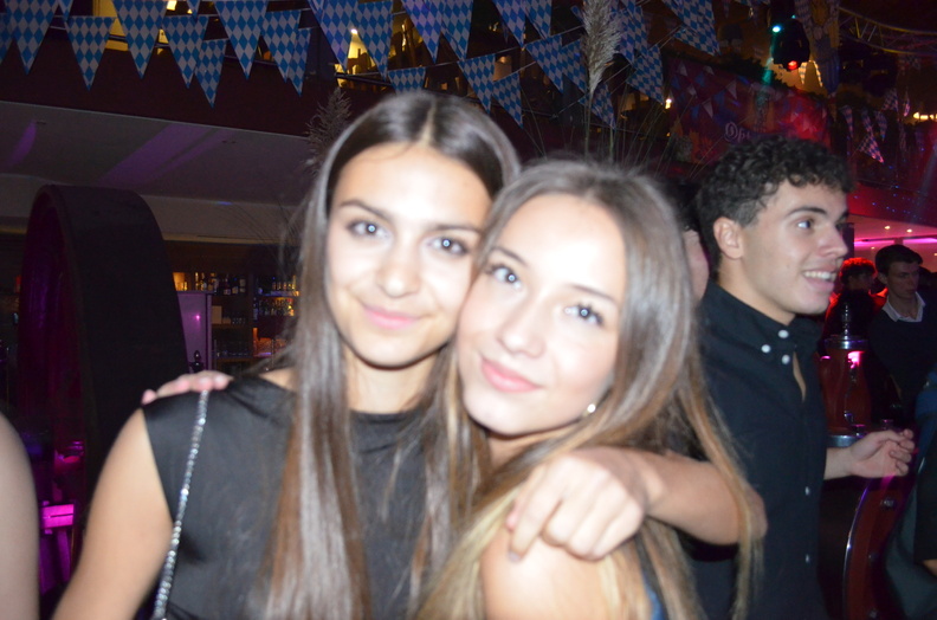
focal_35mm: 30
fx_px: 779
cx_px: 468
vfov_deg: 43.4
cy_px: 310
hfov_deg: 62.0
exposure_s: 1/60
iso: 3200
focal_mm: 20
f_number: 3.8
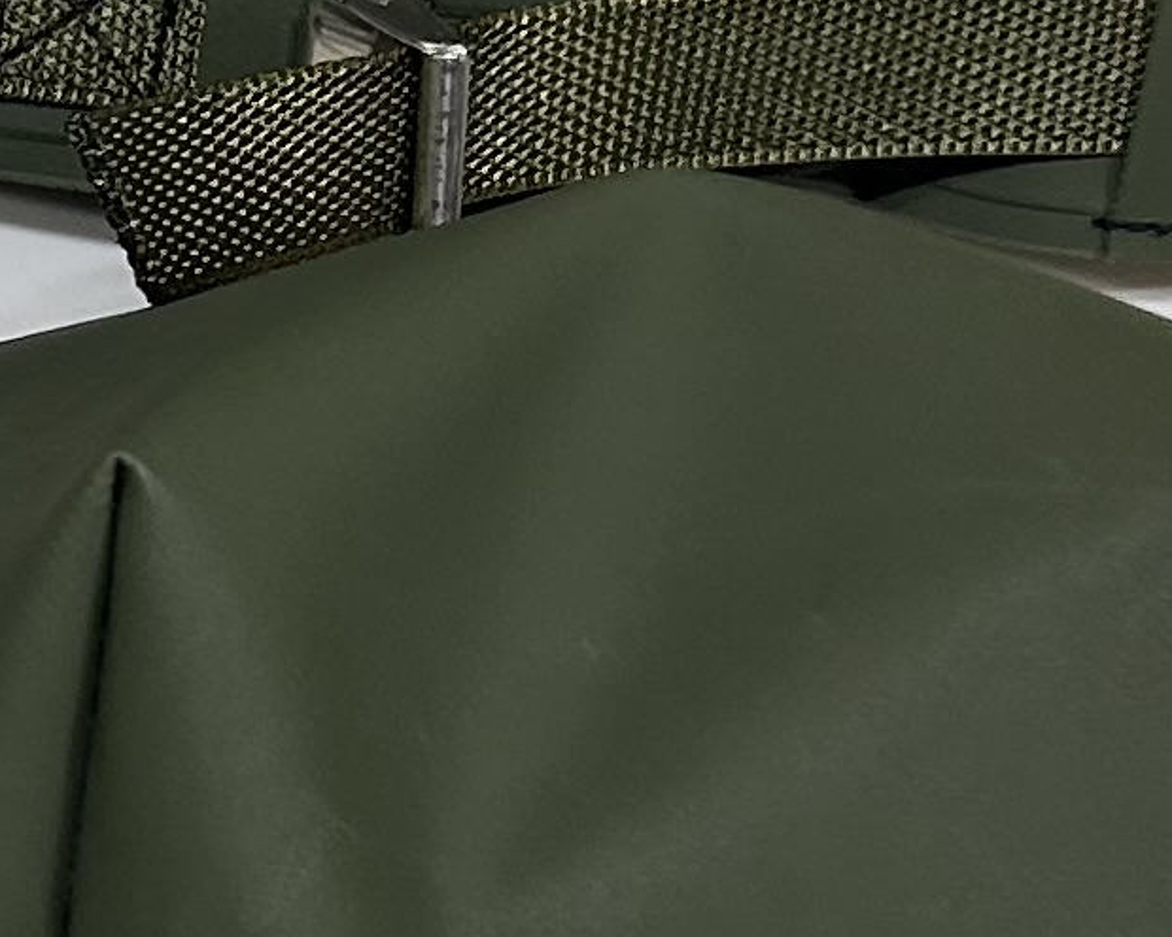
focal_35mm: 165
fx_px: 5723
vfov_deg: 9.4
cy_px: 593
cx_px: -881
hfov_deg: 11.0
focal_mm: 5.7
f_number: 1.5
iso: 64
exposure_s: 1/100
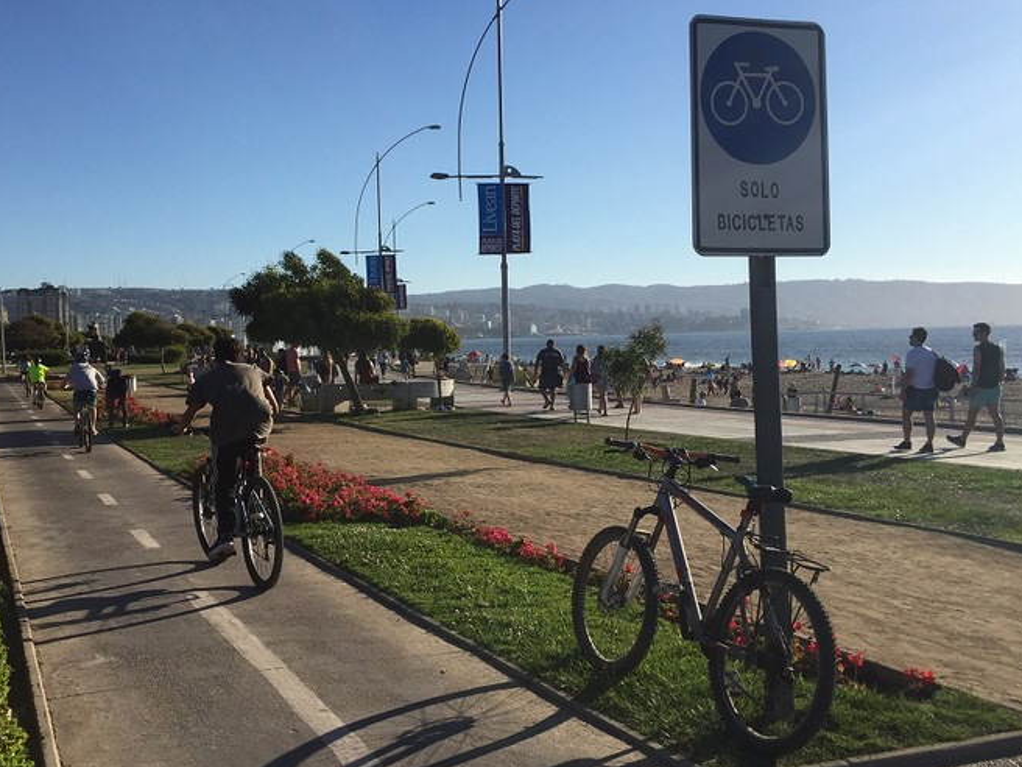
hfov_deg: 48.5
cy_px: 414
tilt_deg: -3.8
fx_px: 1122
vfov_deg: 37.7
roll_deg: +1.5
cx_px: 380
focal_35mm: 38
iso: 32
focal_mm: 4.15
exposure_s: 1/2639
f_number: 2.2
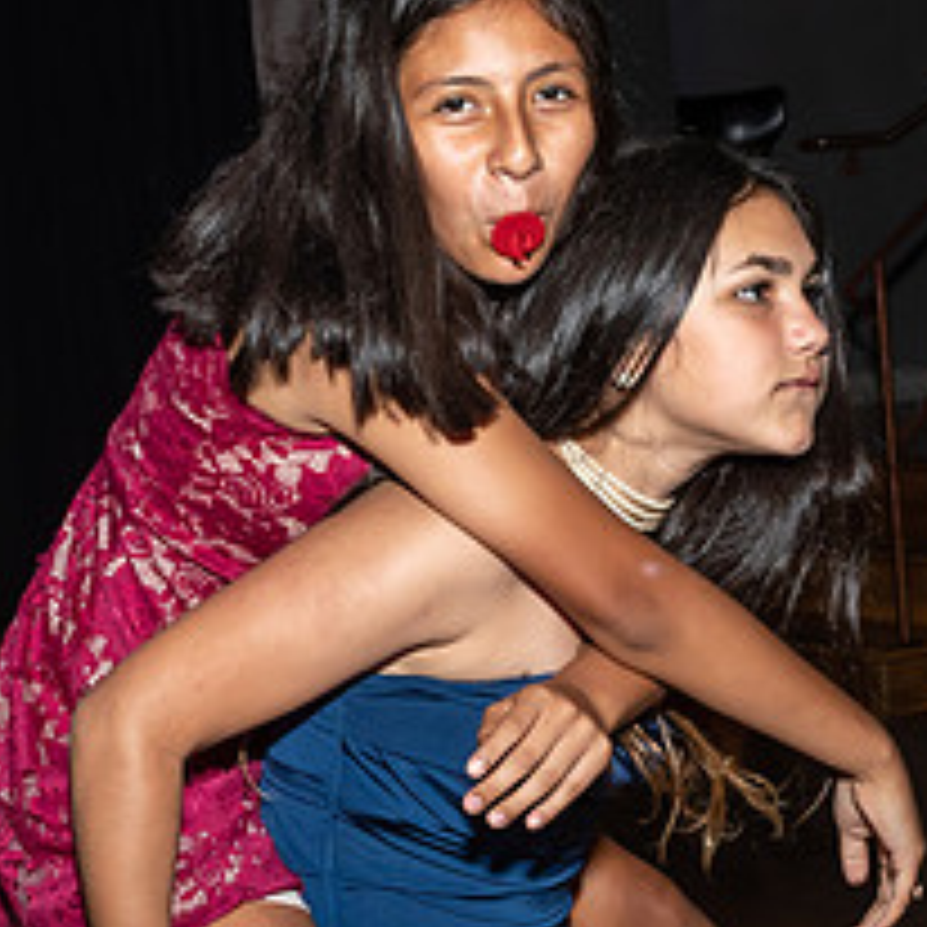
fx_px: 2969
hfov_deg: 17.7
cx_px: 457
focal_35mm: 98
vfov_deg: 17.7
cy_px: 522
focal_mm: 19
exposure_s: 1/250
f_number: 5.6
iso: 400
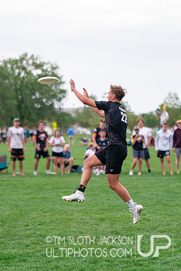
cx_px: 83
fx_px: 1174
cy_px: 130
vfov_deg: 13.2
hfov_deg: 8.8
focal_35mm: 156
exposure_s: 1/6400
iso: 2000
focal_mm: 85
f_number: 2.8
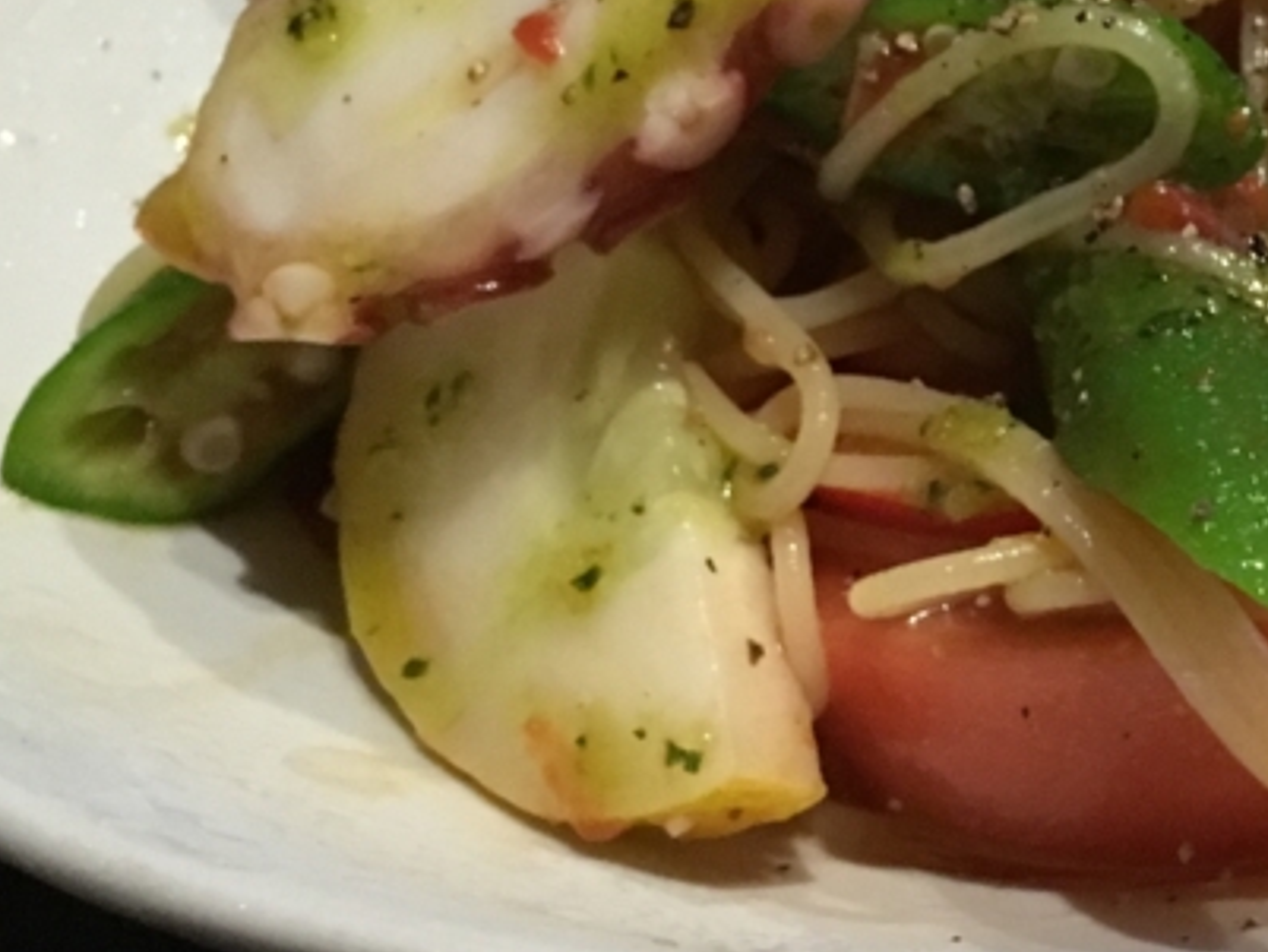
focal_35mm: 74
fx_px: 2711
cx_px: 1217
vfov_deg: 19.9
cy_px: 329
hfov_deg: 25.2
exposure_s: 1/15
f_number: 2.2
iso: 320
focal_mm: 4.15
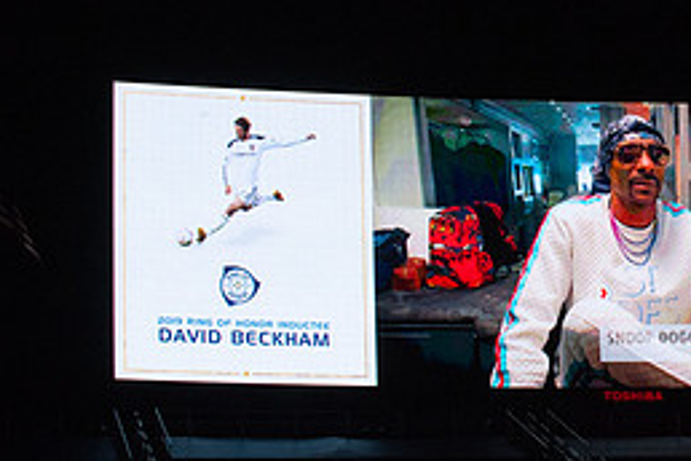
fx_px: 3013
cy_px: 230
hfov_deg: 12.9
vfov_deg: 8.7
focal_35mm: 157
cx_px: 707
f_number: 18
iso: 3200
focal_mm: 70
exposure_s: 1/1250
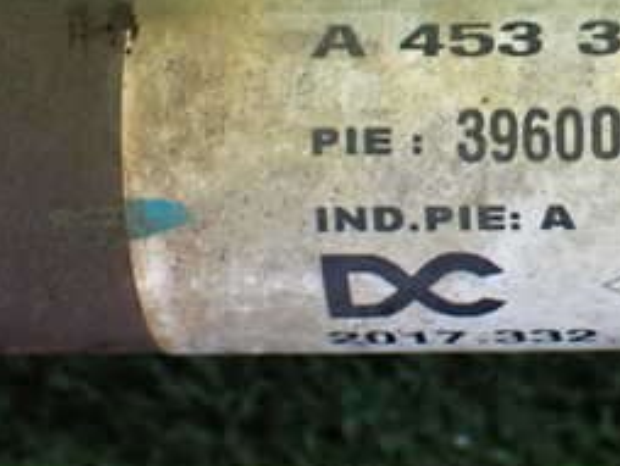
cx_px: 605
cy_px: 115
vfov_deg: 12.5
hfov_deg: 16.4
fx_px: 2115
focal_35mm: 118
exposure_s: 1/100
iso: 800
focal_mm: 9.01
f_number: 3.2
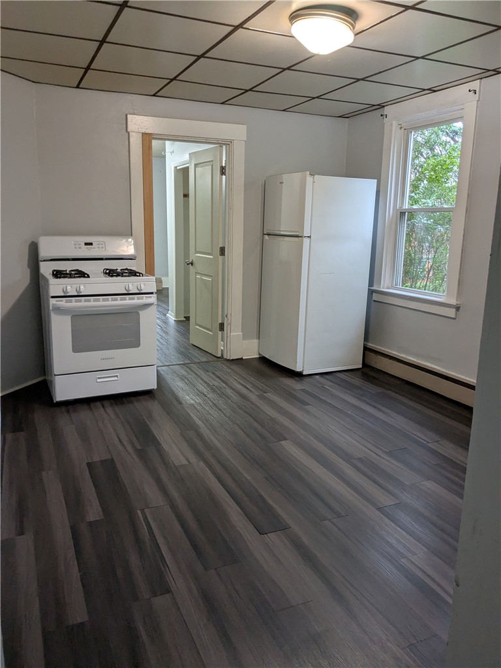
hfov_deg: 51.4
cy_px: 334
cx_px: 250
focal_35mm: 27
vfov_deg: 65.3
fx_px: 521
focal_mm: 4.38
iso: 386
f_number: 1.73
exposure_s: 1/120
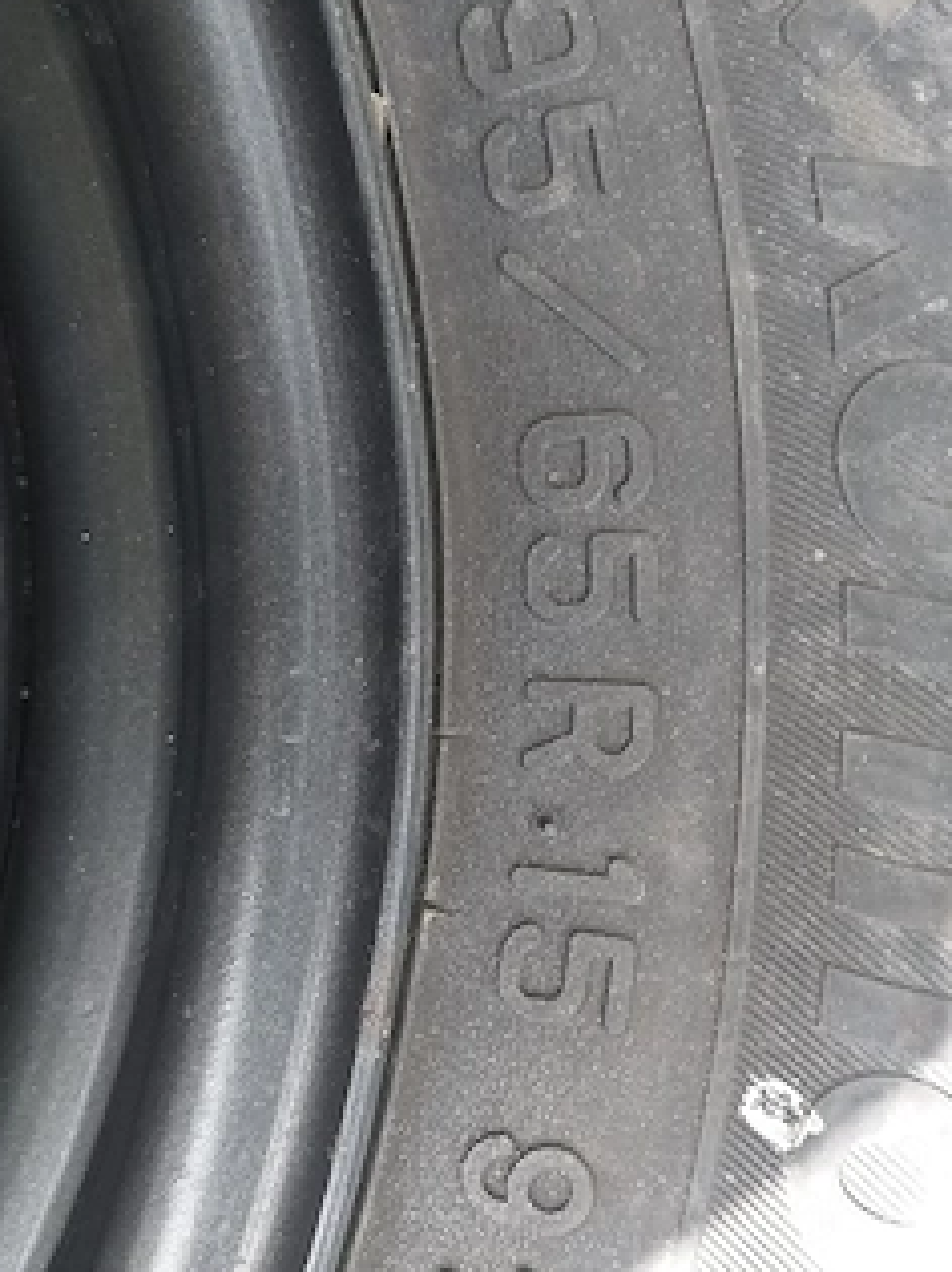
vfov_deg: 55.4
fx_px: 1211
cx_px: 565
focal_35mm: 33
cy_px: 650
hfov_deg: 42.7
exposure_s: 1/102
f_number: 1.9
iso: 40
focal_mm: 3.6
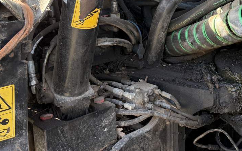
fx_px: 376
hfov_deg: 34.9
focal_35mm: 57
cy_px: 15
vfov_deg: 22.2
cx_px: 181
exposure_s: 1/283
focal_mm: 6.76
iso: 100
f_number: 1.78
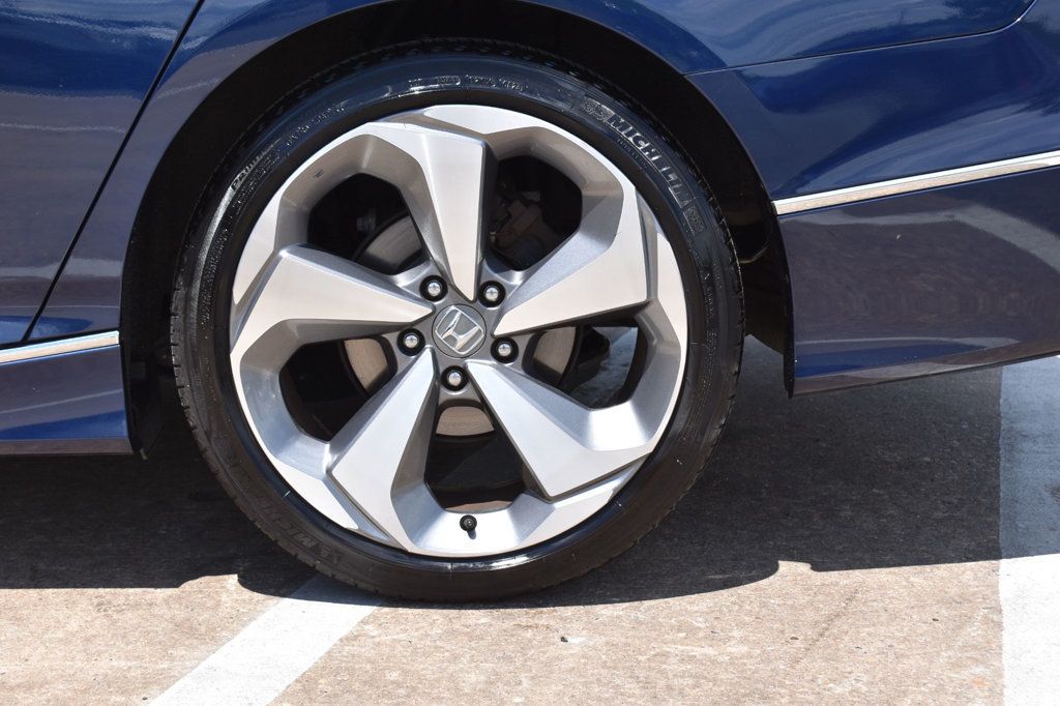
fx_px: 1678
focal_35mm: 57
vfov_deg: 23.8
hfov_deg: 35.1
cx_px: 530
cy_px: 353
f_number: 8
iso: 200
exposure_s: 1/400
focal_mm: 38
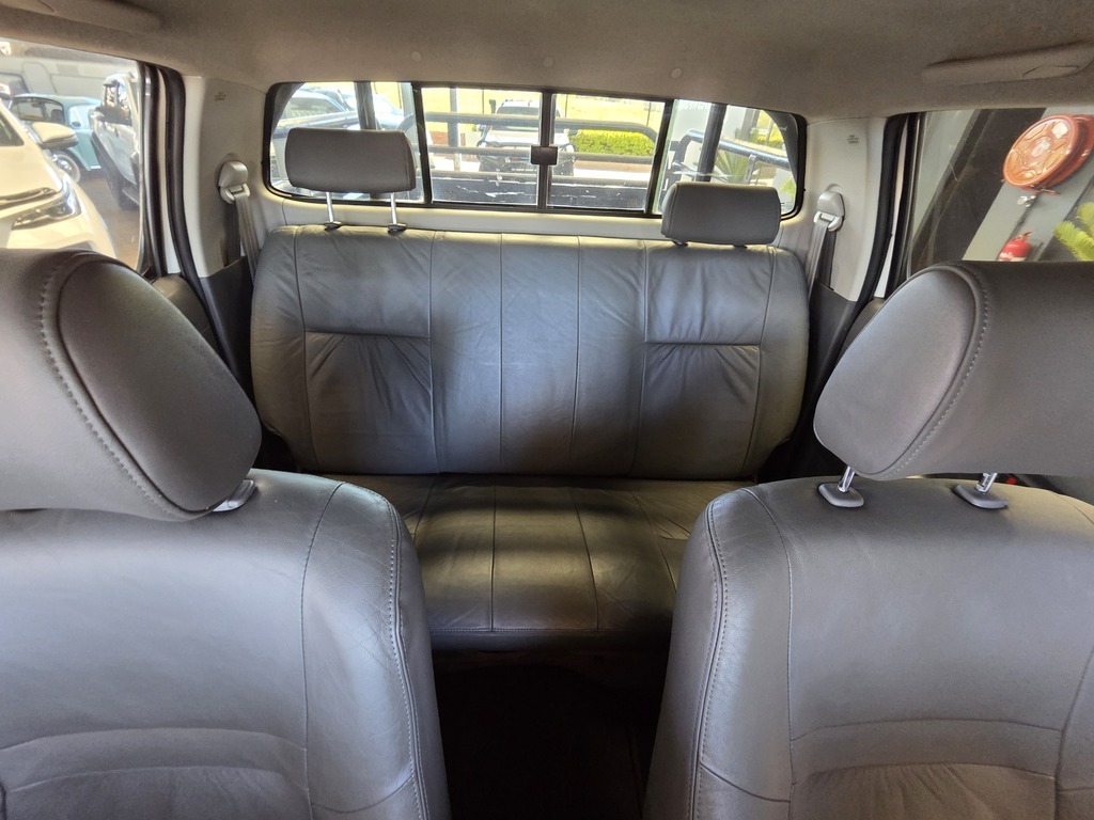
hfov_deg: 106.2
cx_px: 547
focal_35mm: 13
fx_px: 411
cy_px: 410
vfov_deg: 89.9
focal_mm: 2.2
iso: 500
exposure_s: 1/50
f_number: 2.2
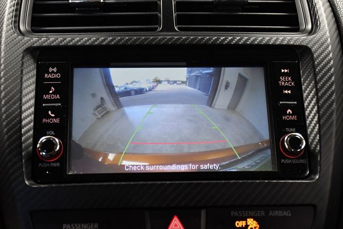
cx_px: 172
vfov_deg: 22.6
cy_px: 114
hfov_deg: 33.4
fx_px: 572
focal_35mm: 60
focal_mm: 40
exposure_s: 1/125
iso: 2500
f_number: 4.5
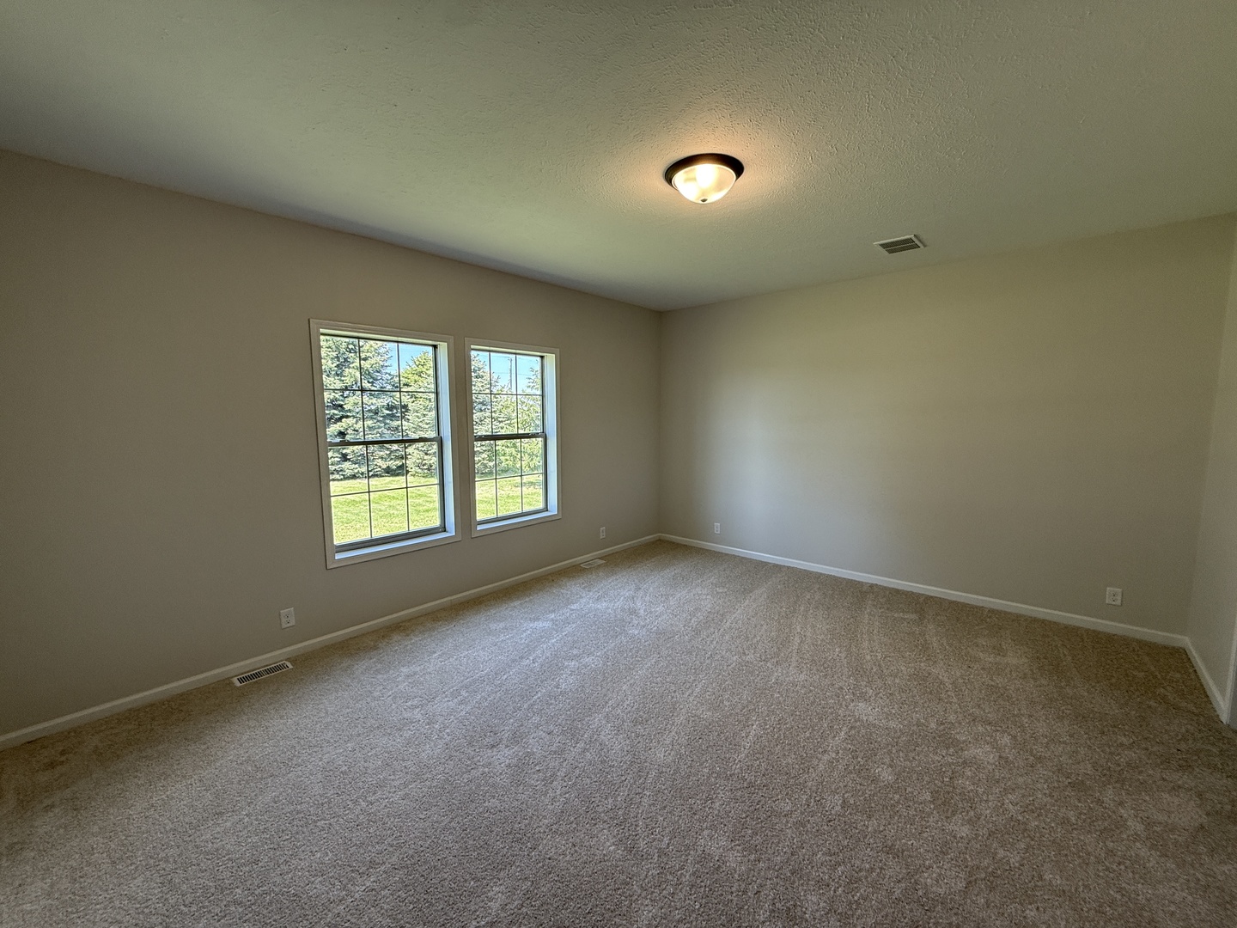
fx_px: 500
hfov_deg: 102.1
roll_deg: +1.2
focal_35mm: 14
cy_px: 464
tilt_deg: -7.1
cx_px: 618
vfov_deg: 85.7
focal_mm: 2.22
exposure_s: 1/120
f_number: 2.2
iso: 80
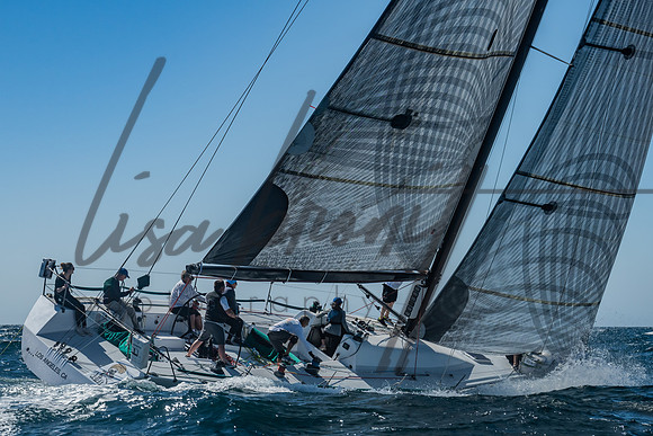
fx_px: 2046
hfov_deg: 18.1
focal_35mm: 113
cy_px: 276
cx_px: 254
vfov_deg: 12.1
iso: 160
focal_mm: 81
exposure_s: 1/1250
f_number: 6.3
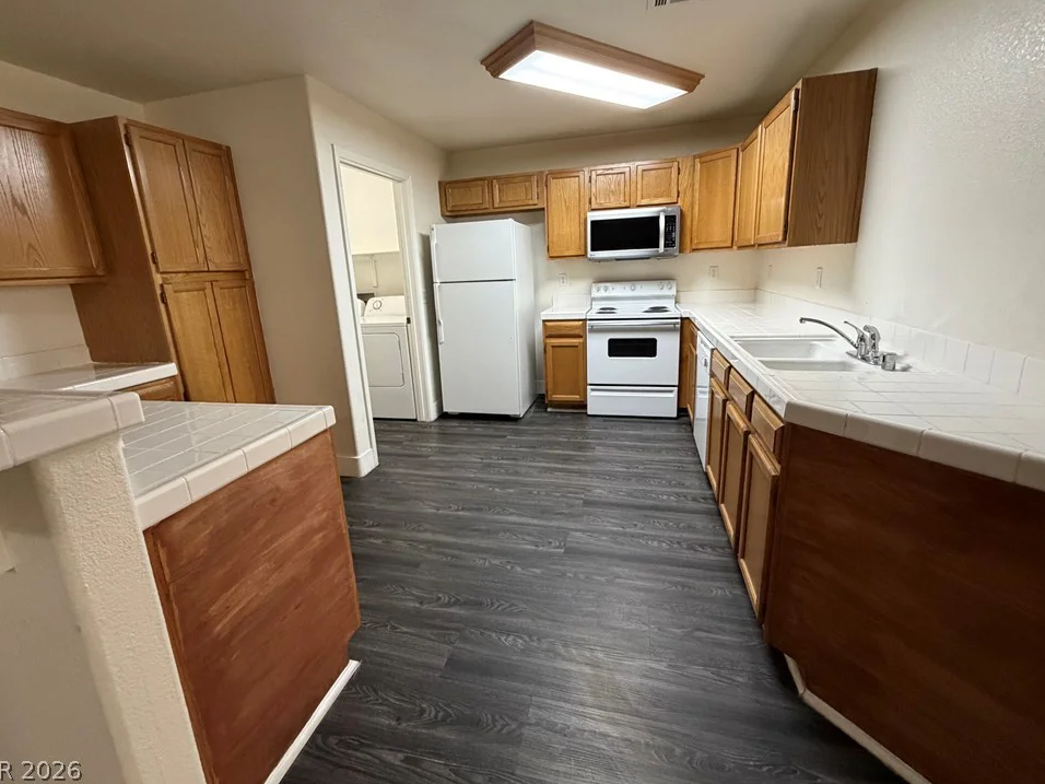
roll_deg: +1.9
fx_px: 453
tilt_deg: -11.7
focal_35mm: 15
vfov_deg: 81.7
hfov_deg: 98.2
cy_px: 368
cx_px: 521
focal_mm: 2.22
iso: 500
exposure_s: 1/60
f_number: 2.2
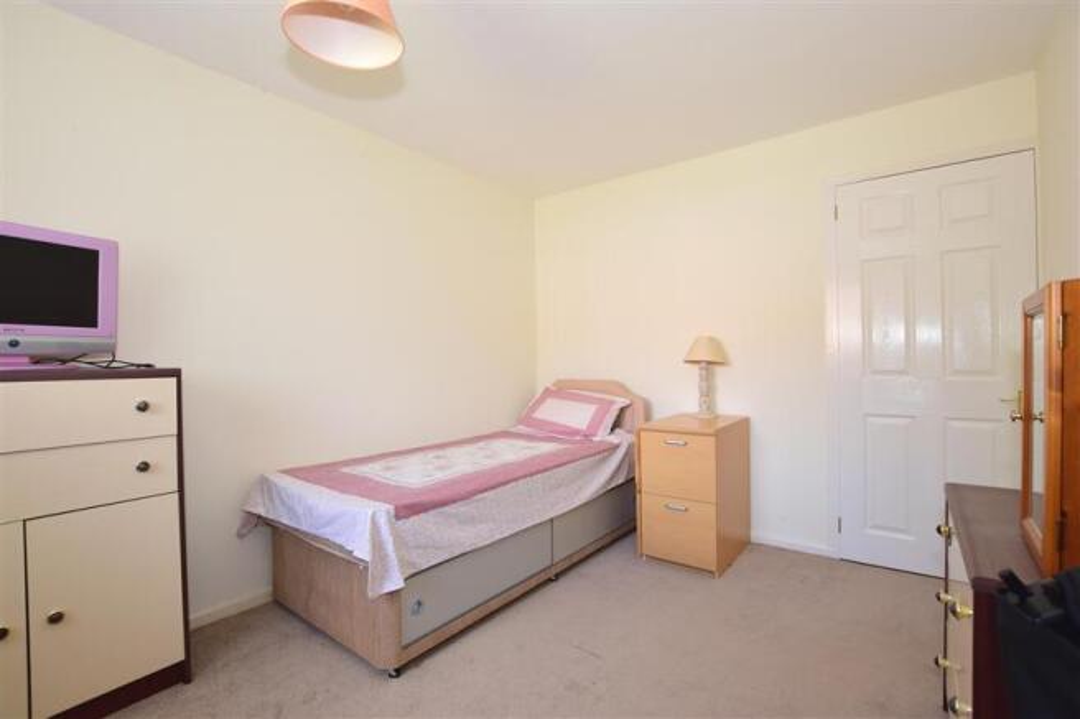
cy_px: 360
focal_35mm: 15
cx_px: 540
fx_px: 450
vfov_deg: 77.3
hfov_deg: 100.4
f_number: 5.6
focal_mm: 10
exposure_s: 1/50
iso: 400
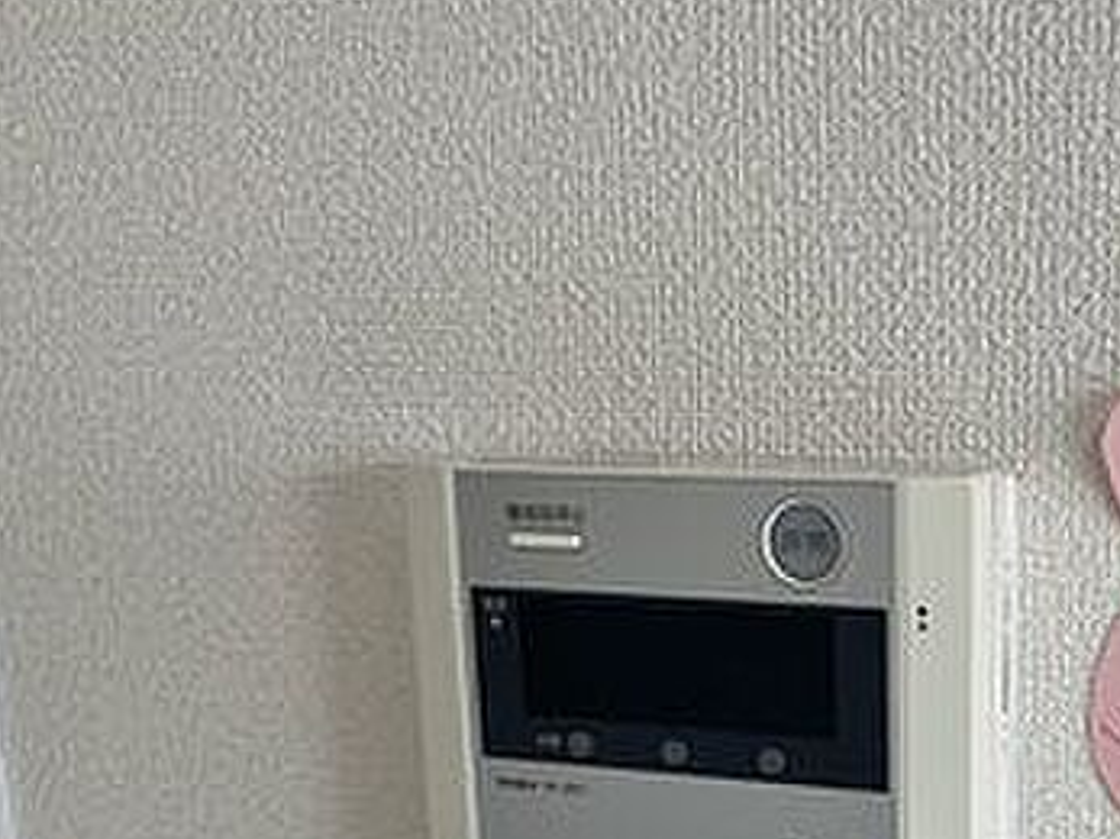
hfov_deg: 38.1
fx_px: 1553
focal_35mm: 48
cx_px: 904
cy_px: 733
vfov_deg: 29.2
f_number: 1.6
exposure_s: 1/124
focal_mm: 5.1
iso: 32
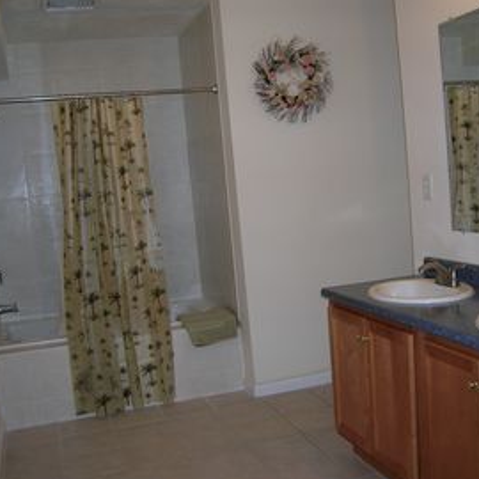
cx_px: 248
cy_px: 240
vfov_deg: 40.9
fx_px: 642
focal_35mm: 41
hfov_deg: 40.9
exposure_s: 1/60.1
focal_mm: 5.7
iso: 50
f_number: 2.9
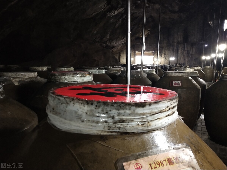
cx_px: 114
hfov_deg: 60.0
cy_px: 85
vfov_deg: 46.7
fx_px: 197
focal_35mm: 30
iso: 950
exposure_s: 1/16.7
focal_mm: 3.95
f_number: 1.8
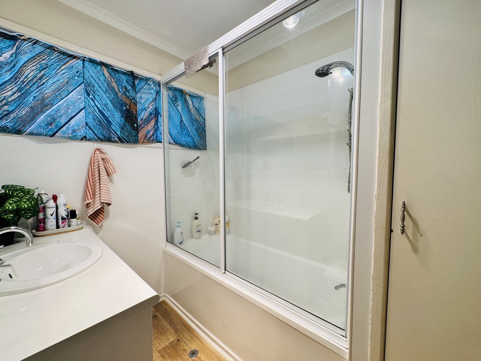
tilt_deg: -3.7
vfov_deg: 85.7
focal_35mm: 14
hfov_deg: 102.1
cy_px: 180
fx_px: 195
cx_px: 240
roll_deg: -0.3
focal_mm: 2.22
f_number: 2.2
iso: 50
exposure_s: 1/100
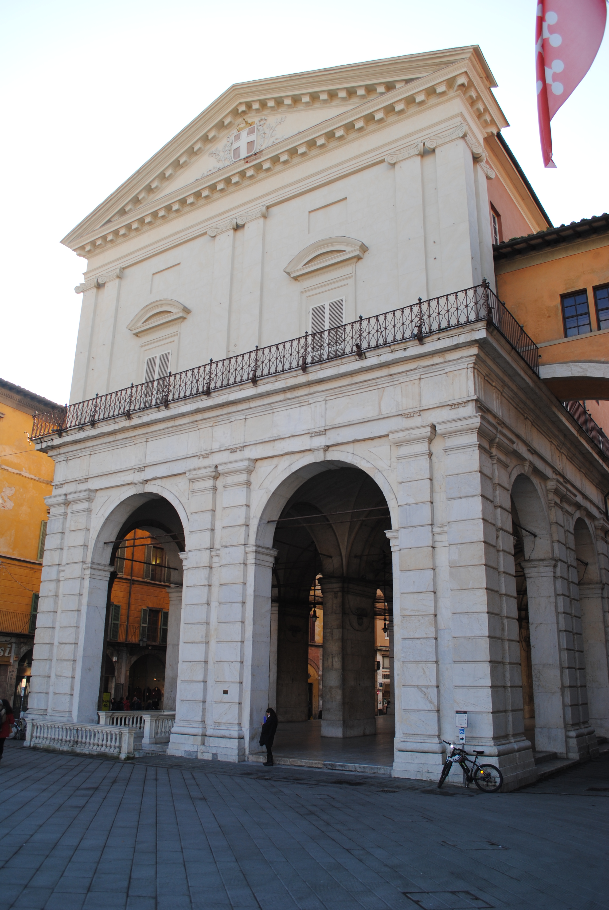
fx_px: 683
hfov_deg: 48.0
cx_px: 304
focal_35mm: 27
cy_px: 455
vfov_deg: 67.3
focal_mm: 18
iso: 100
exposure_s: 1/200
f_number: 5.6
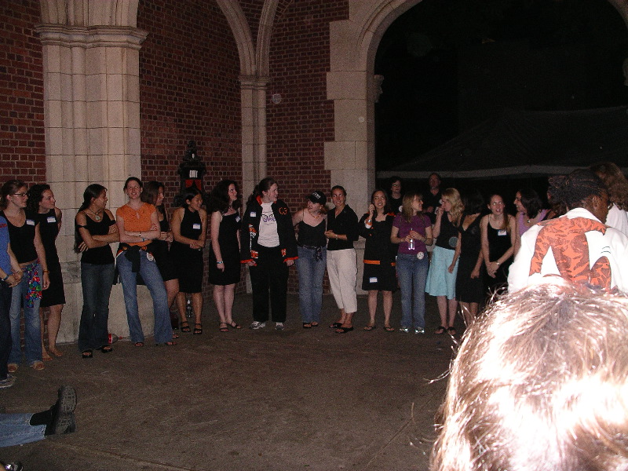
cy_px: 236
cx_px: 314
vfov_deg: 38.7
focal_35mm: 37
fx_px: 671
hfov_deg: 50.1
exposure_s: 1/40
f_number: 2.8
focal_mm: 7.8
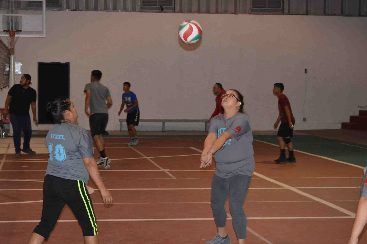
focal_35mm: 87
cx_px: 184
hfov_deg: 23.4
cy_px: 122
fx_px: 886
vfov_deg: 15.7
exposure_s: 1/200
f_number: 6.3
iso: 1600
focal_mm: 58
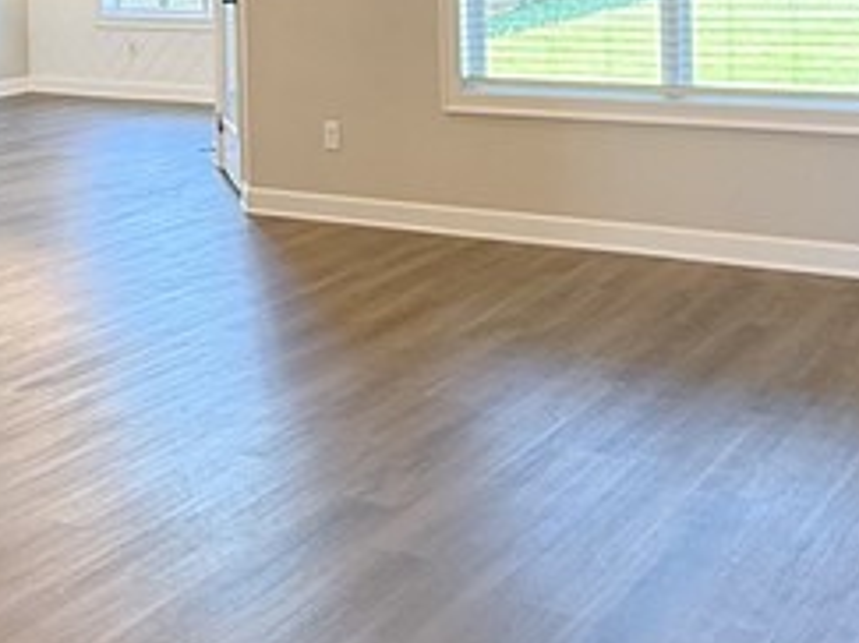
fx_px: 1463
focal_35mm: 59
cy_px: -102
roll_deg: +1.5
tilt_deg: +0.0
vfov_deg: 23.0
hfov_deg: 32.7
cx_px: 431
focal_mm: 2.22
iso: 80
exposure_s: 1/40
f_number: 2.2
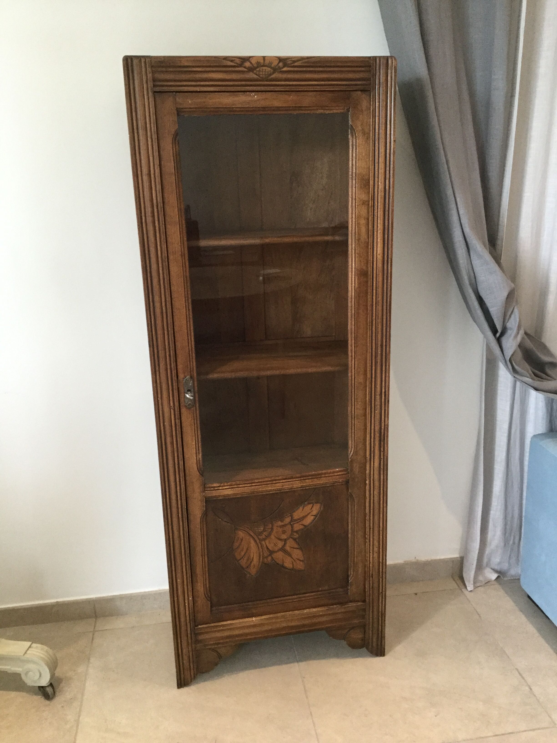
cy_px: 372
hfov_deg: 45.4
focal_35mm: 31
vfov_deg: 58.4
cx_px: 278
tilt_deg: -17.7
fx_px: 665
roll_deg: +2.3
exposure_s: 1/33
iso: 160
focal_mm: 3.3
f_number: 2.4
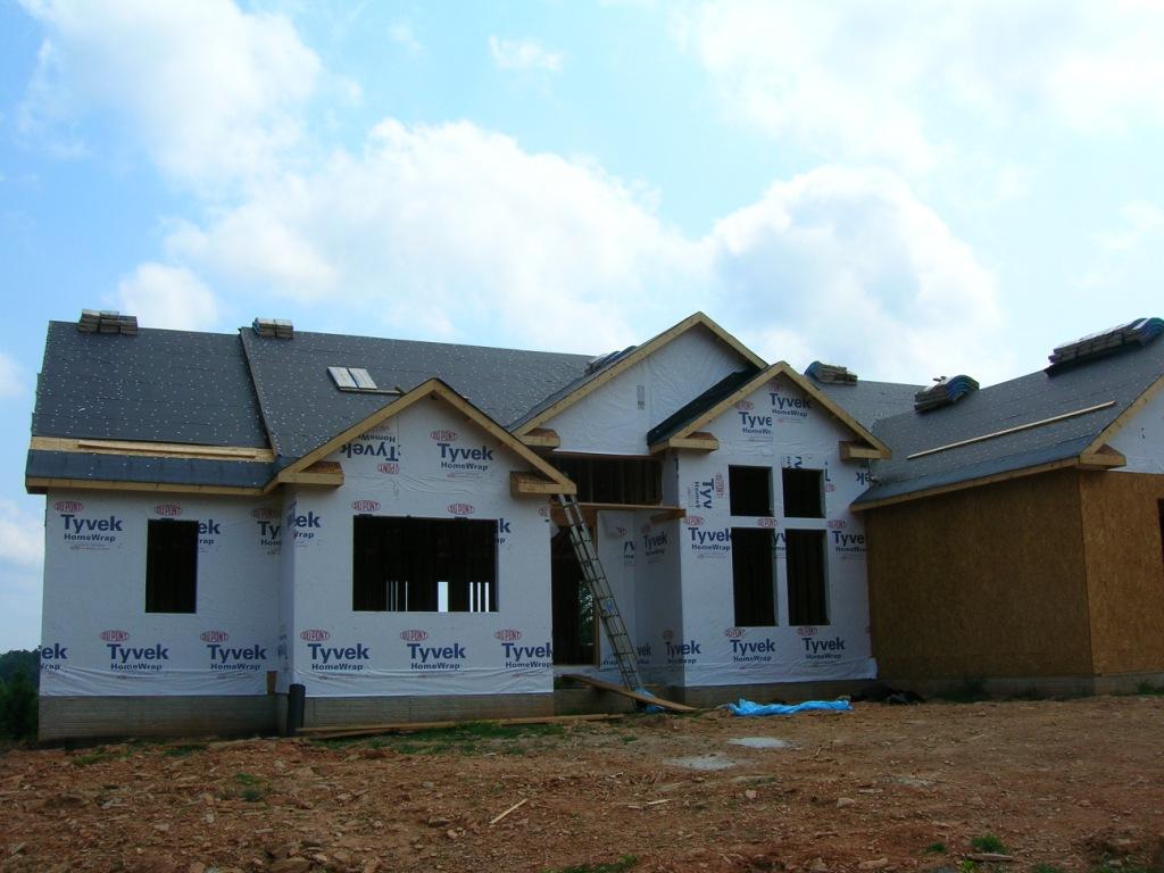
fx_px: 1143
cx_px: 582
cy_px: 436
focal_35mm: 34
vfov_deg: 41.8
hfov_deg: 54.0
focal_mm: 5.7
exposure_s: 1/527
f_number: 4.9
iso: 50
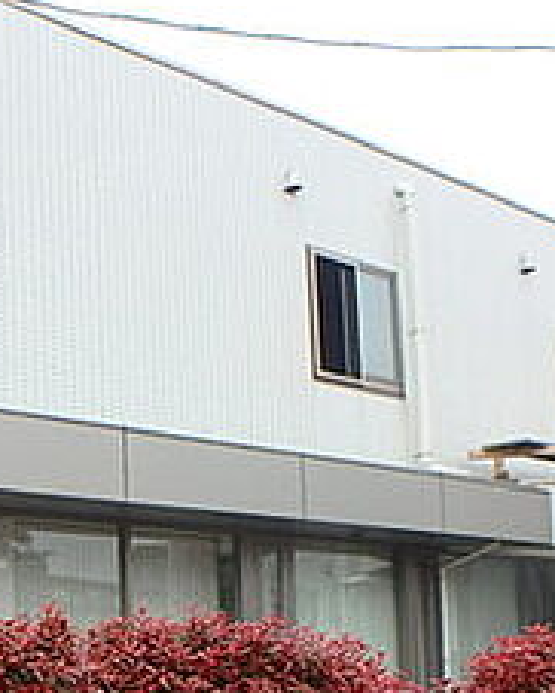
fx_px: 1148
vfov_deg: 32.5
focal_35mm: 56
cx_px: -27
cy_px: 569
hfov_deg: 25.5
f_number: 3.5
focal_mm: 3.7
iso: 125
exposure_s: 1/400
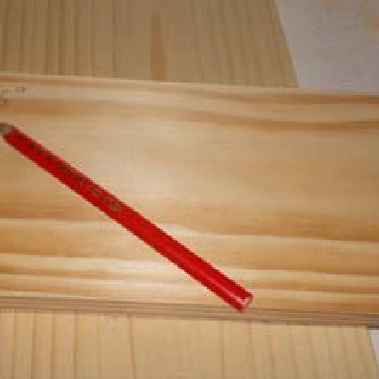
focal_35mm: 46
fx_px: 570
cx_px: 163
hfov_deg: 36.7
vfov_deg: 36.7
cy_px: 156
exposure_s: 1/30
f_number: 3.3
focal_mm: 4.1
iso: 250
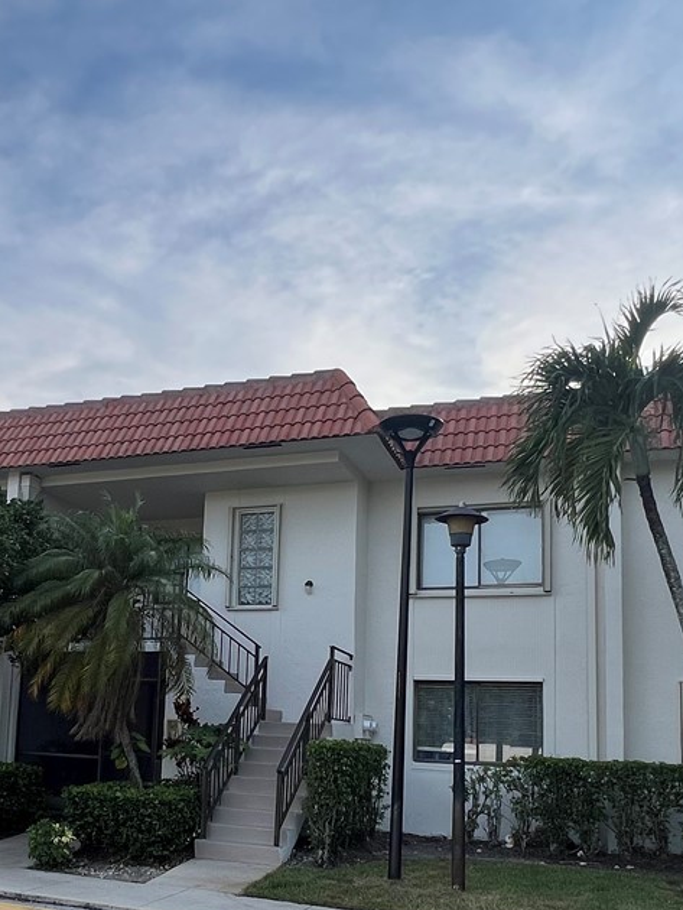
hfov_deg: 42.0
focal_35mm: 33
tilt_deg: +8.4
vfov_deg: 54.2
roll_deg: -2.6
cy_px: 611
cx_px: 196
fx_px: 868
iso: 32
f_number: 1.8
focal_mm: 1.57
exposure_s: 1/889
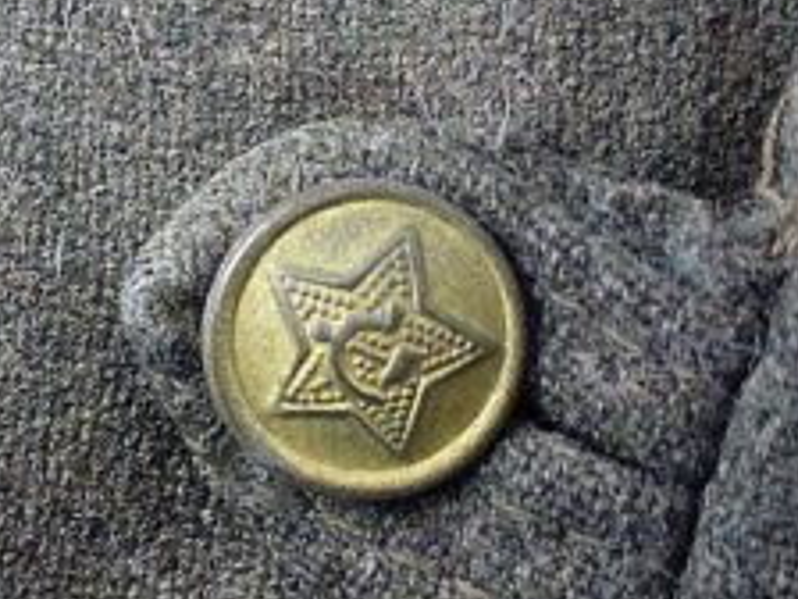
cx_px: 25
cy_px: 260
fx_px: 3527
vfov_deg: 9.7
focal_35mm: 153
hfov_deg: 12.8
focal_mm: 10.1
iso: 400
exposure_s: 1/50
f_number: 4.4
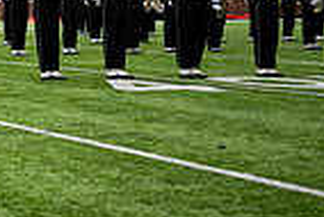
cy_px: -42
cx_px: -281
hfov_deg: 15.4
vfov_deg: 12.0
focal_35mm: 112
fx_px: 1009
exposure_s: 1/500
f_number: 2.8
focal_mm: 27.5
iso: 100
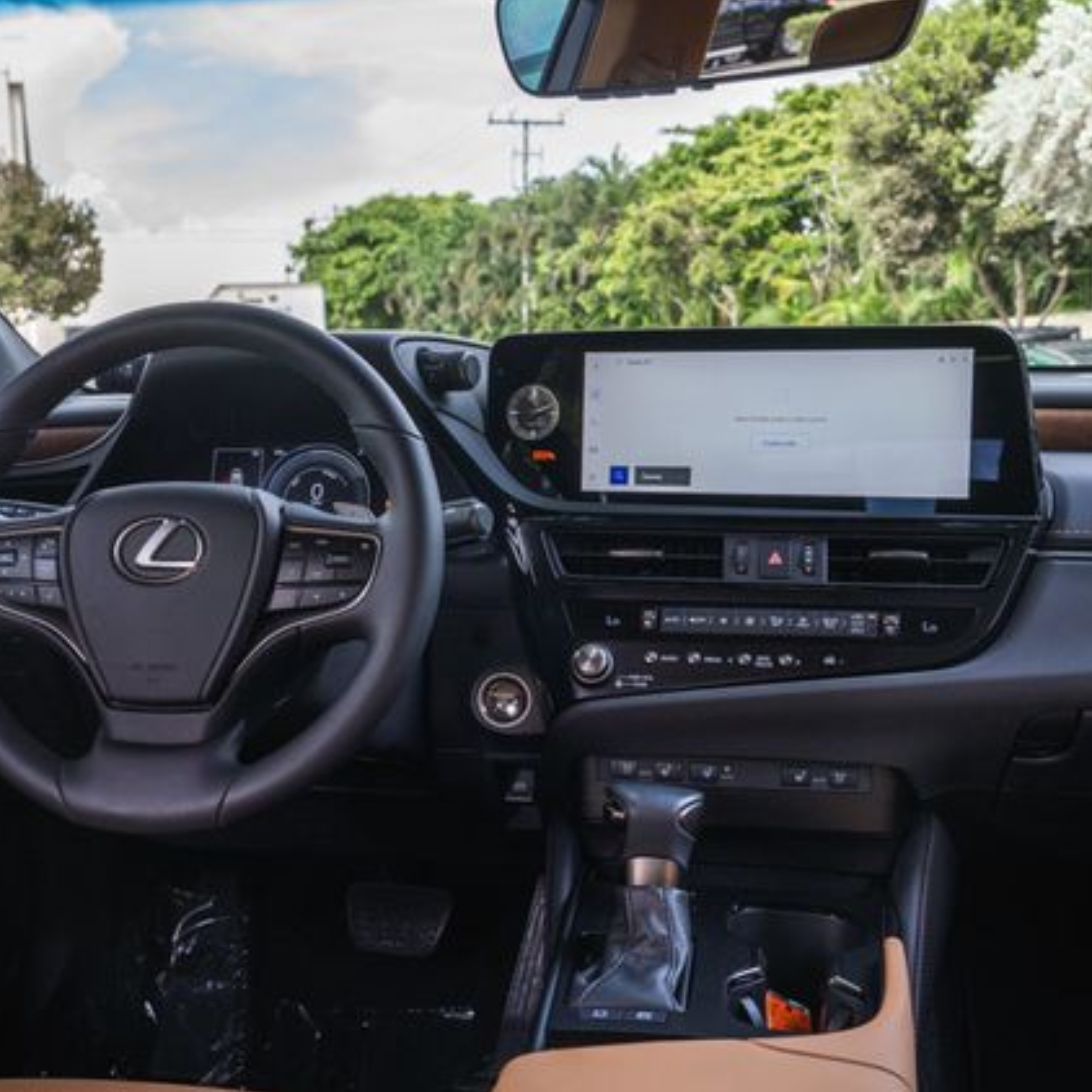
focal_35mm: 39
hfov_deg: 42.8
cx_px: 479
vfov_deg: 42.8
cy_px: 546
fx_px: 1392
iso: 640
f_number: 8
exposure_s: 1/50
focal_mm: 30
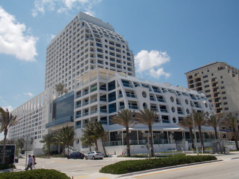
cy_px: 90
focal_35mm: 30
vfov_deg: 46.8
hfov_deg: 60.0
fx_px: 207
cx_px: 120
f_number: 10.6
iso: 80
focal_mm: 5.3
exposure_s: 1/200
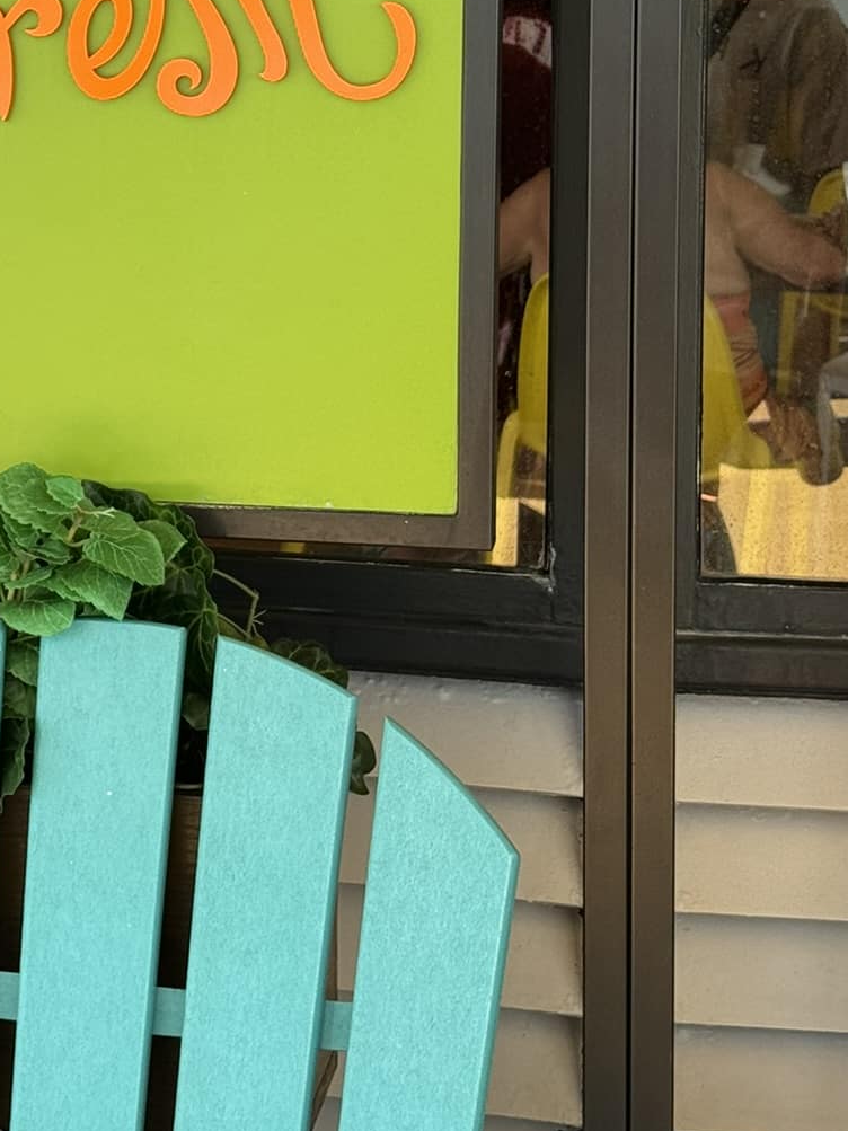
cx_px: -9
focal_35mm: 98
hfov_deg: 14.8
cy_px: 109
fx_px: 3202
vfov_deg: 19.7
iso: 64
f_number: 1.78
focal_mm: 6.76
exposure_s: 1/756
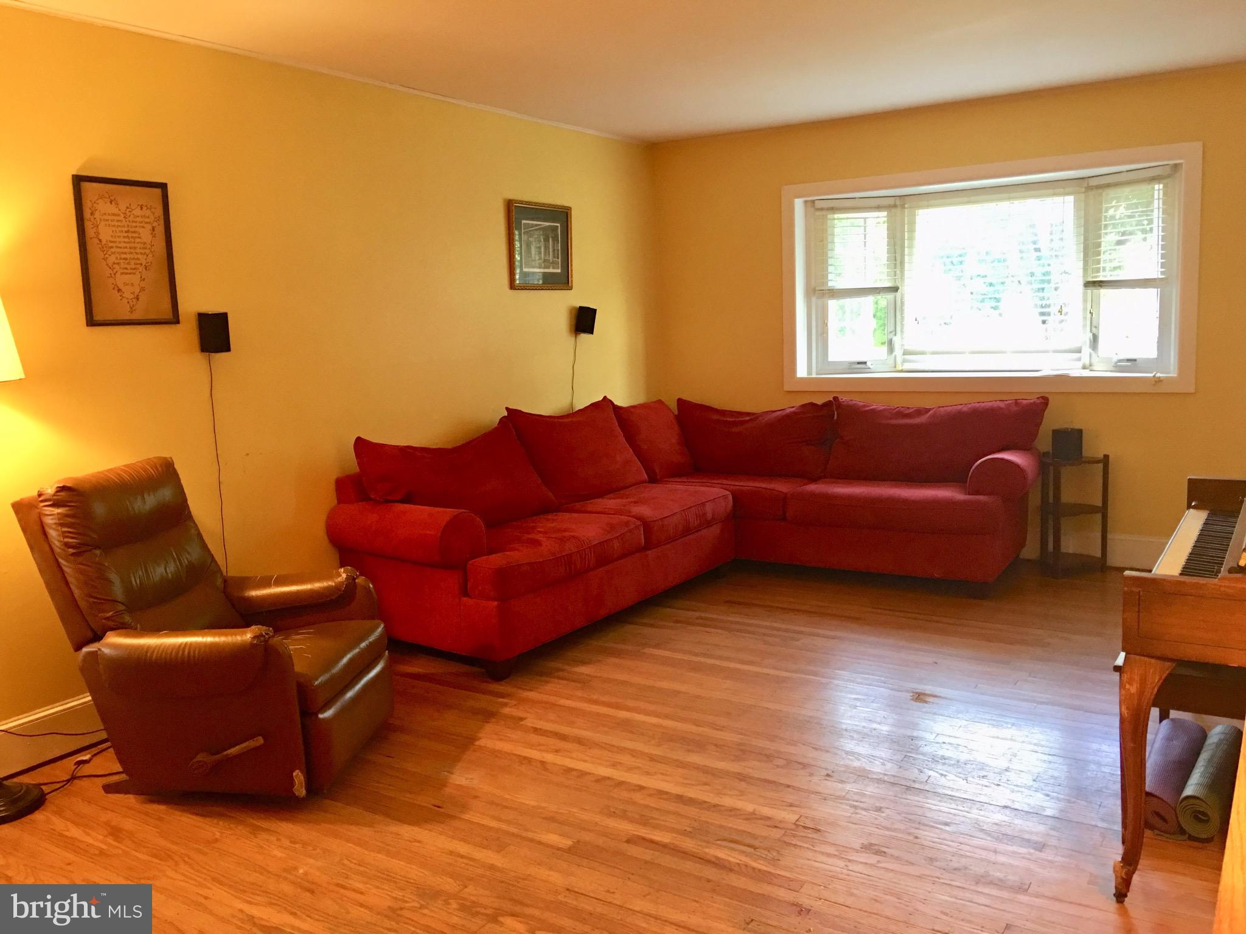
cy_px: 467
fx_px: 1044
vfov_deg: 48.2
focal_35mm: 29
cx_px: 623
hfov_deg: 61.7
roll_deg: +2.1
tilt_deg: -7.5
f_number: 2.2
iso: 80
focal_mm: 4.15
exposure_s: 1/15
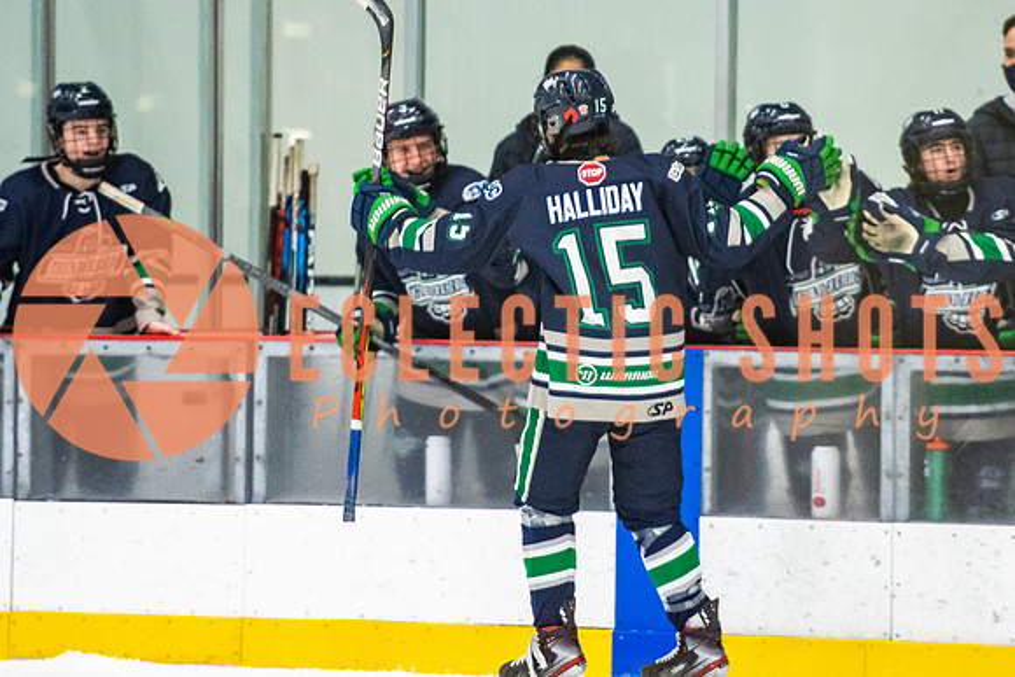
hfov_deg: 5.5
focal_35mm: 374
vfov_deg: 3.7
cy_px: 265
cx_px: 618
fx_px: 10540
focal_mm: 200
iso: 3200
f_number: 2.8
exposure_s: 1/640
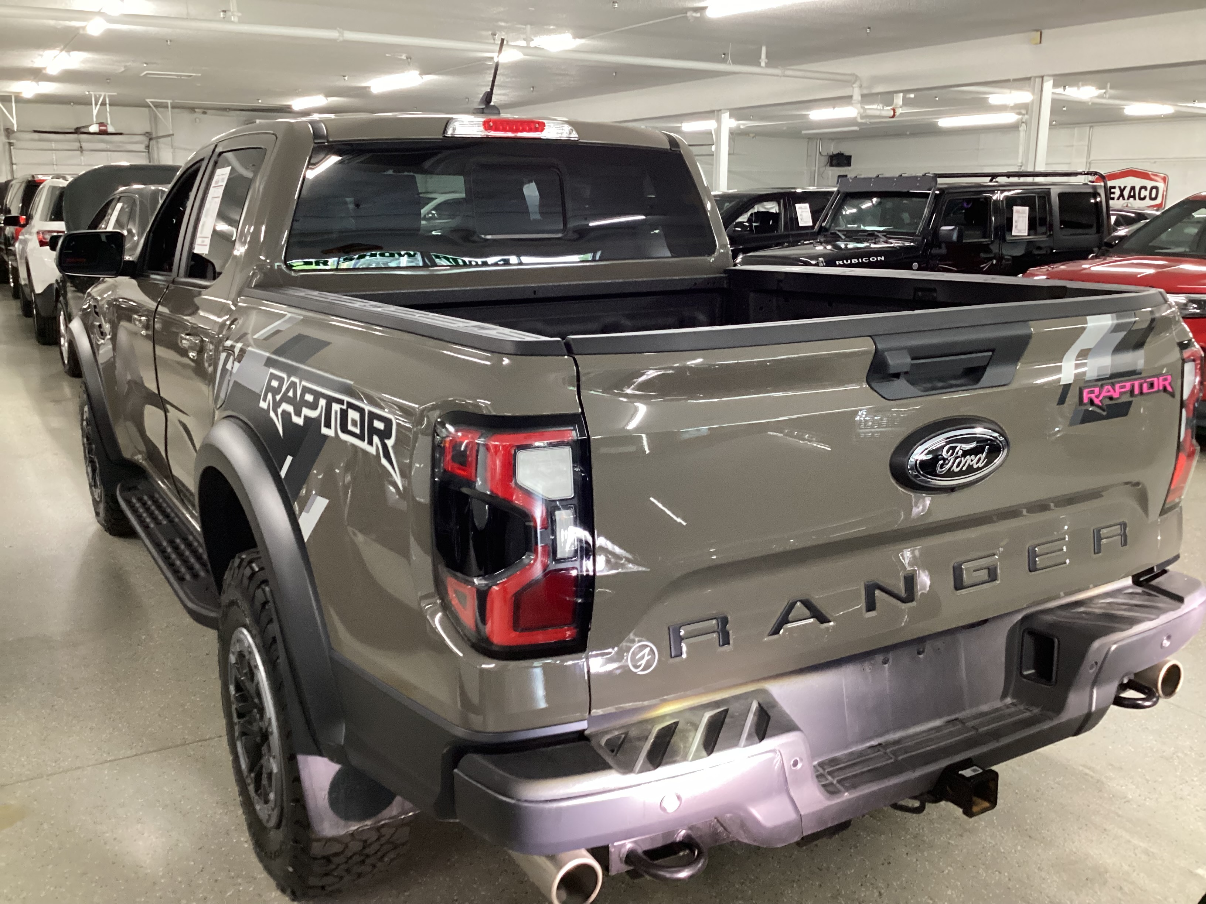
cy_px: 452
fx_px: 1080
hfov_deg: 58.4
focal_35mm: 31
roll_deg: -0.8
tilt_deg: -15.5
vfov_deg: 45.4
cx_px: 603
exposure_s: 1/40
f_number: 2.4
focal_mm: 3.3
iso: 320
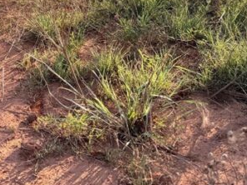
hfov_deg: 22.9
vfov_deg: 15.9
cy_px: -115
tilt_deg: -10.1
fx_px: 592
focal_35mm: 83
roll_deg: +1.7
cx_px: 21
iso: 100
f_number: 1.78
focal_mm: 6.76
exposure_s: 1/1060
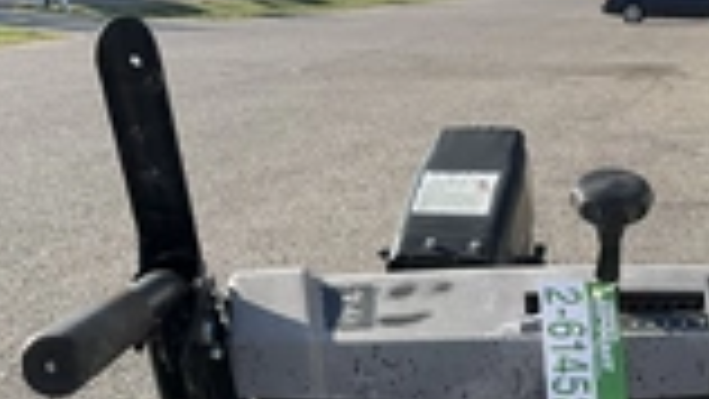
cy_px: 525
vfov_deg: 14.5
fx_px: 1504
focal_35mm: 80
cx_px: 538
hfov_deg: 26.2
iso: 25
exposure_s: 1/978
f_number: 1.8
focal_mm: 3
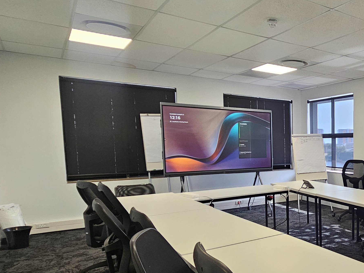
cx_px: 359
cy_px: 173
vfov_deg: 47.7
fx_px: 305
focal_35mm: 29
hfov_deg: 50.6
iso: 125
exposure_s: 1/60
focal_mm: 2.2
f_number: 2.2
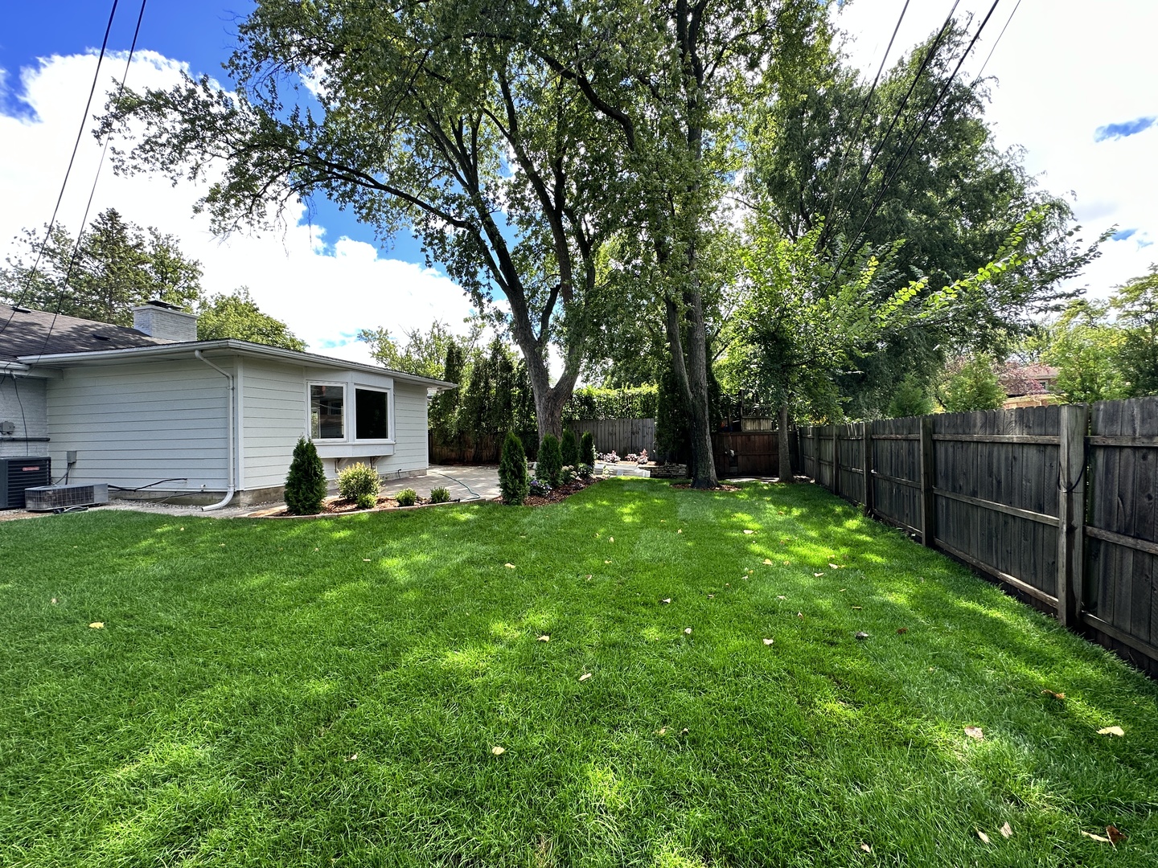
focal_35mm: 14
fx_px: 468
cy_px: 434
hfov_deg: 102.1
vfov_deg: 85.7
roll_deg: +0.3
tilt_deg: -0.3
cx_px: 579
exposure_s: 1/369
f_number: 2.2
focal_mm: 2.22
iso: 40
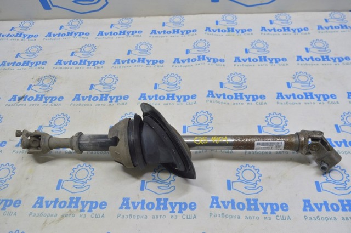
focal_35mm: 30
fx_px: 292
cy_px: 116
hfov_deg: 62.0
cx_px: 176
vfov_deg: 43.5
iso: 400
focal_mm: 20
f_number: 5.6
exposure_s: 1/25
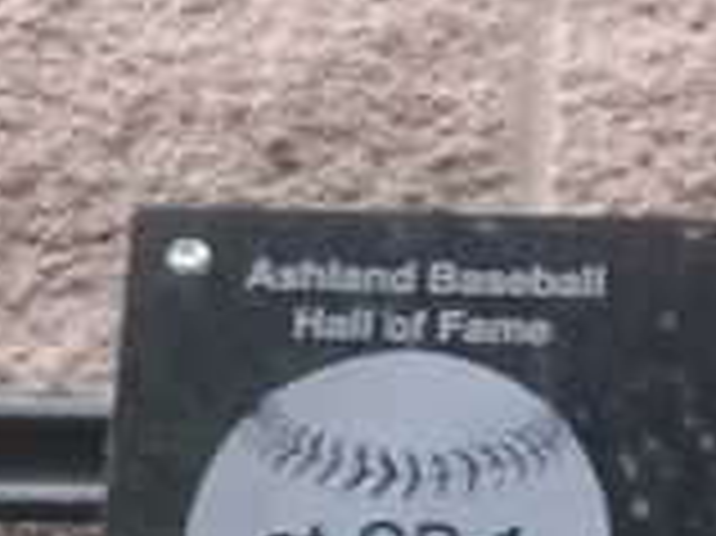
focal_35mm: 136
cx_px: 1261
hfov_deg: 13.2
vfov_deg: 10.0
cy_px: 1122
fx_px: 2811
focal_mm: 4.71
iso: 1888
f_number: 1.7
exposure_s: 1/17
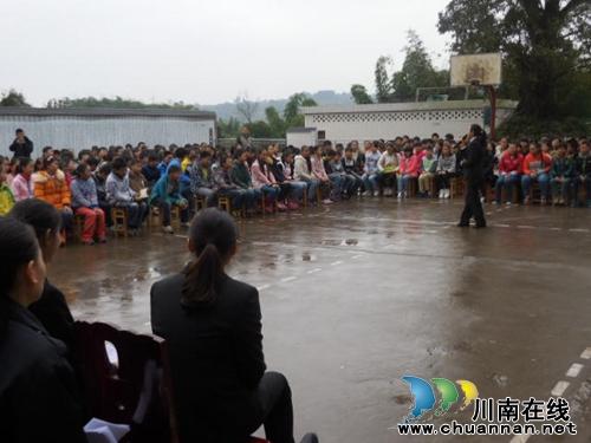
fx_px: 666
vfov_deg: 36.8
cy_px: 222
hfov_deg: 47.9
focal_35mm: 39
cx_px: 296
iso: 125
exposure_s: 1/320
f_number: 3.9
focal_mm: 7
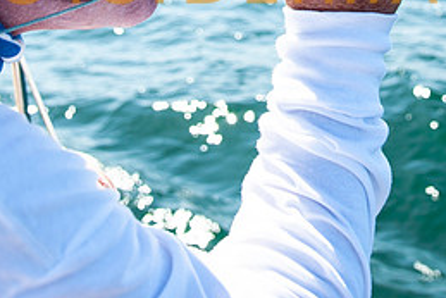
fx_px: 880
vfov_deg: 17.7
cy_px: -111
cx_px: 294
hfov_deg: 28.3
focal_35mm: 71
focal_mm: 24
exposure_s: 1/2000
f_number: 4
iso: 250
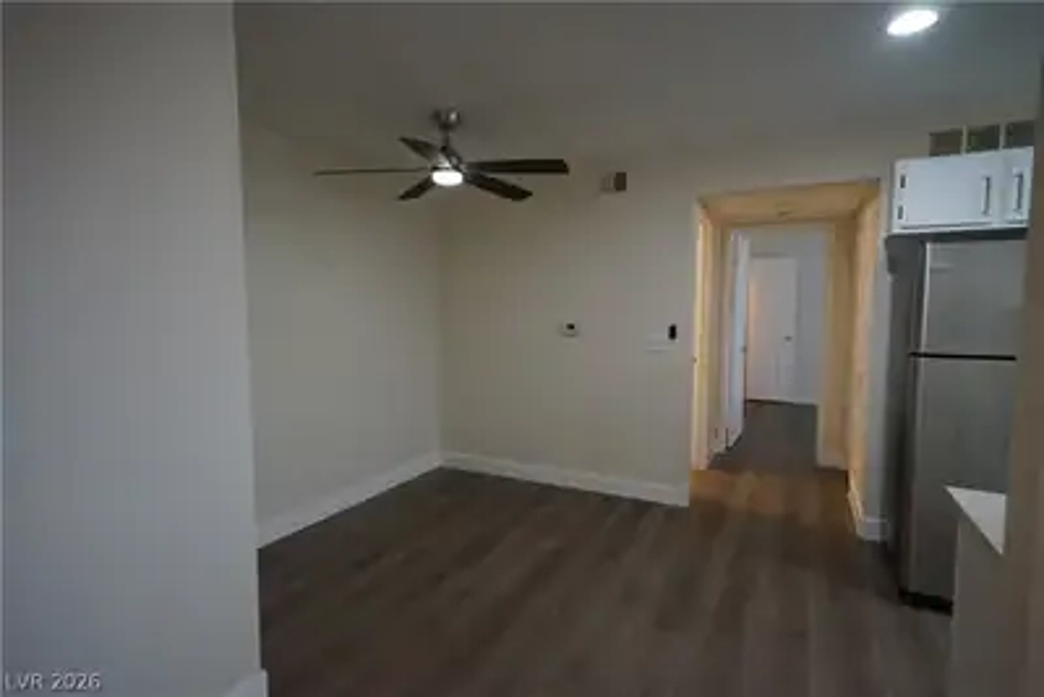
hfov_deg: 90.0
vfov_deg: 67.4
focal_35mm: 18
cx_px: 522
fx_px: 522
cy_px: 348
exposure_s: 1/250
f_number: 6.3
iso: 10000
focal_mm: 18
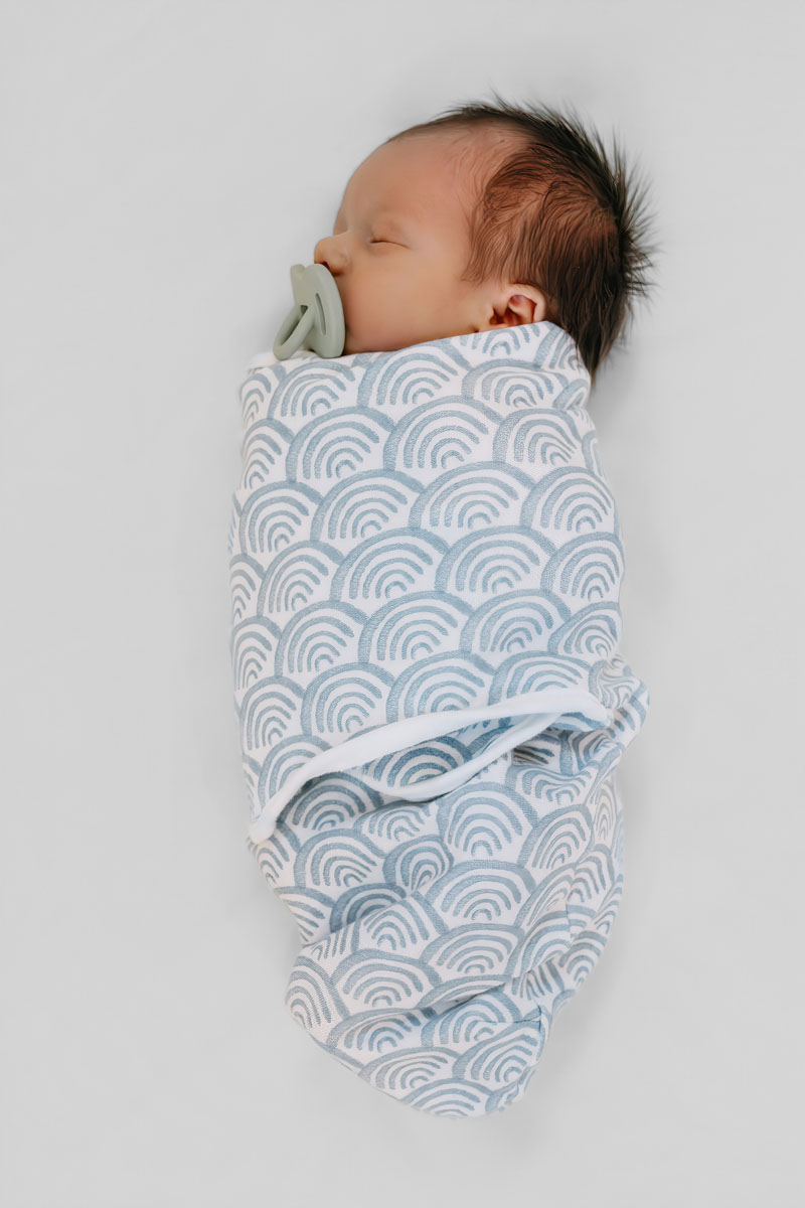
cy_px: 604
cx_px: 402
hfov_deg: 37.9
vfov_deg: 54.4
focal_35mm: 35
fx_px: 1174
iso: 5000
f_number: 4.5
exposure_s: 1/200
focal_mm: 35
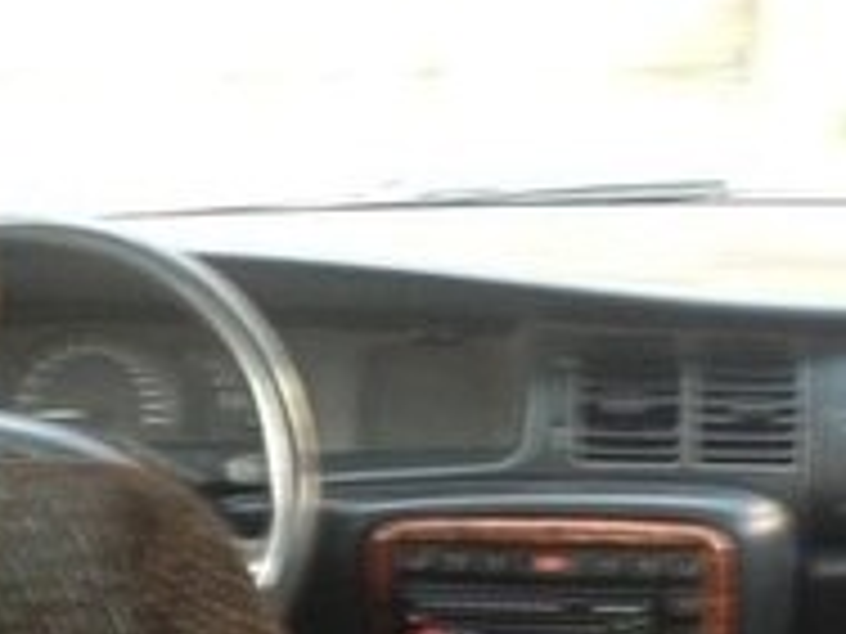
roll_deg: -0.8
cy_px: 893
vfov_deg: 12.3
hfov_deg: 16.9
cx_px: 580
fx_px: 2835
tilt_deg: -22.4
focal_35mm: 116
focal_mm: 4.12
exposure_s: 1/20
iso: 80
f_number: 2.4
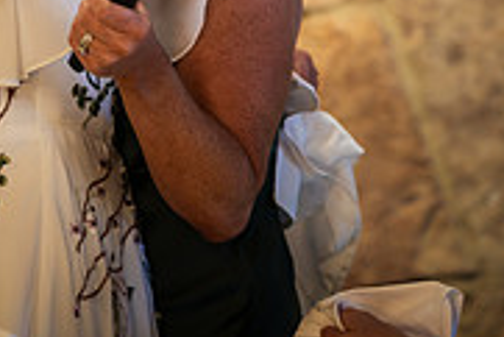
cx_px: 134
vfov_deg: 8.4
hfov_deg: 12.8
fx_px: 2242
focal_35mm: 160
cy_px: -131
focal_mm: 50
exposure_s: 1/160
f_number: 1.4
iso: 2500
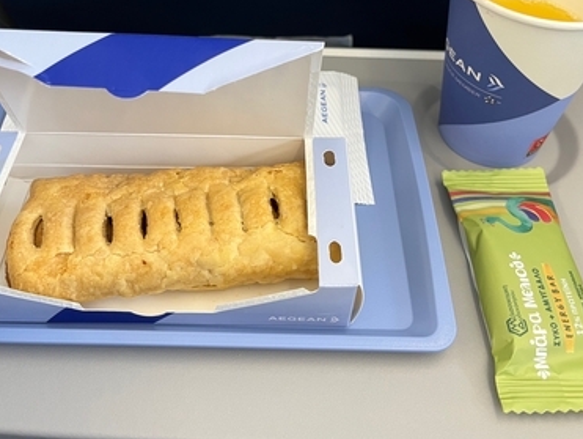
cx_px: 293
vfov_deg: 39.6
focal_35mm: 35
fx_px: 590
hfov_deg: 52.6
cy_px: 107
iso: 160
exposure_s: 1/52
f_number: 1.6
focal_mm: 5.1
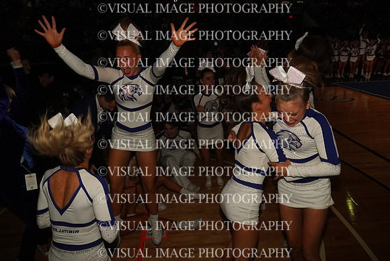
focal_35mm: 27
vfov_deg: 48.0
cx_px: 195
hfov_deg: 67.4
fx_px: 293
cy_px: 130
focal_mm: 18
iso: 2500
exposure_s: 1/250
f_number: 5.6
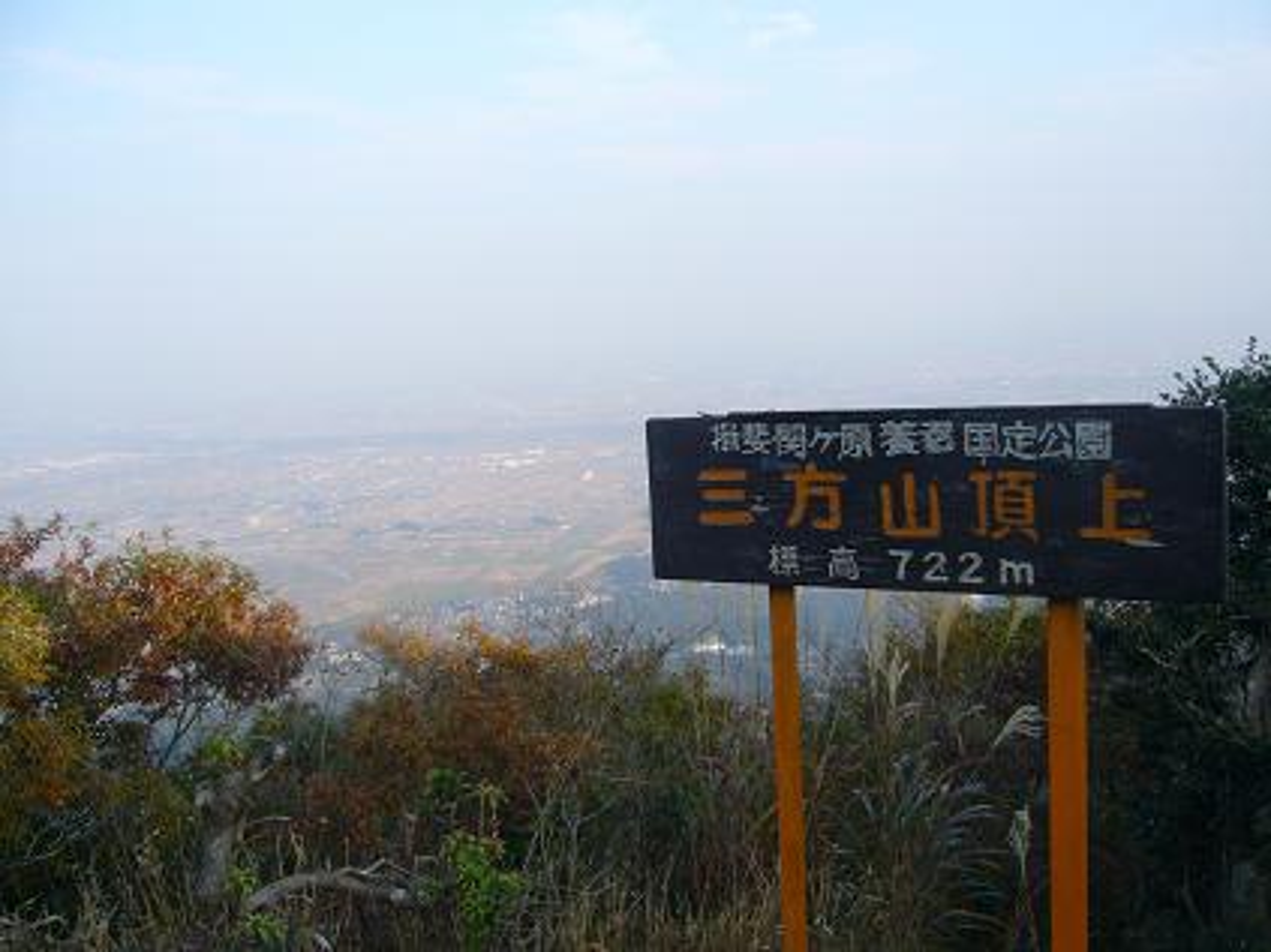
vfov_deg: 40.7
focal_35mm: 35
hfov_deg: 52.6
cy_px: 476
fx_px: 1285
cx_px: 636
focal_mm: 5.8
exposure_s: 1/160
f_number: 5.6
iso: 80
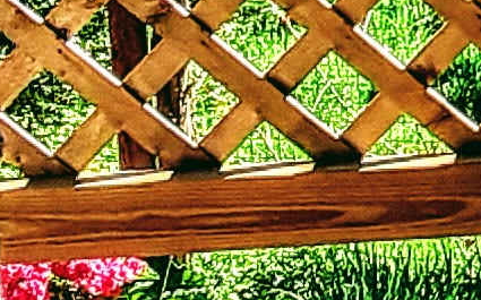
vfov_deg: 5.8
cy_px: -387
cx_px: 987
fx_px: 2882
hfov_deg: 8.9
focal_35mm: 220
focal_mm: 2.91
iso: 40
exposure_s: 1/684
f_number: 1.9
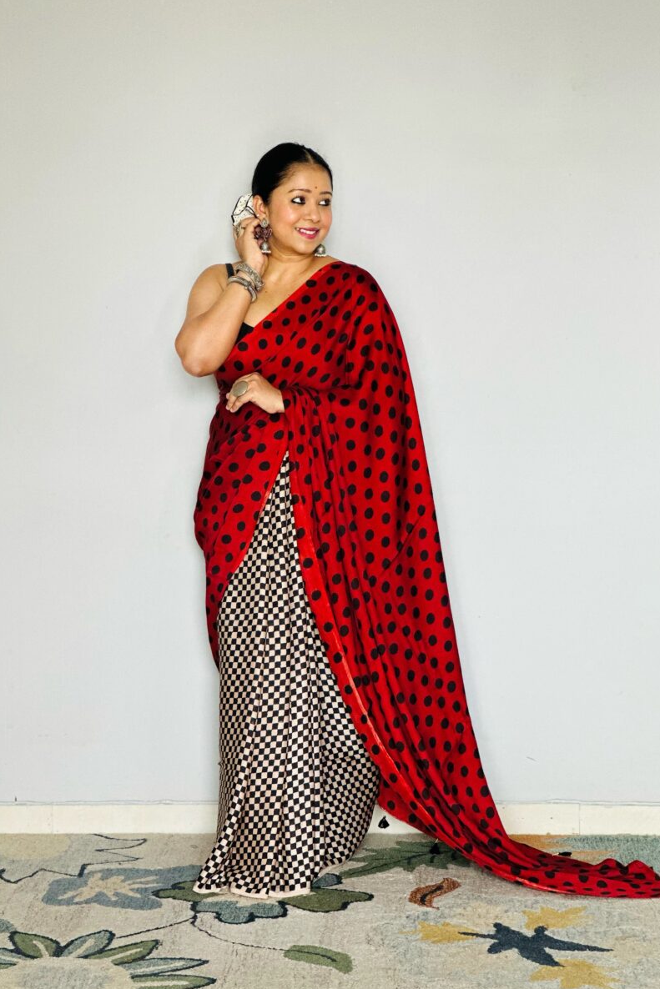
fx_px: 2227
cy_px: 498
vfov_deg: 25.1
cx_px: 320
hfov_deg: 16.9
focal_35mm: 81
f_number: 2.8
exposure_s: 1/104
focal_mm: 9
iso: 250
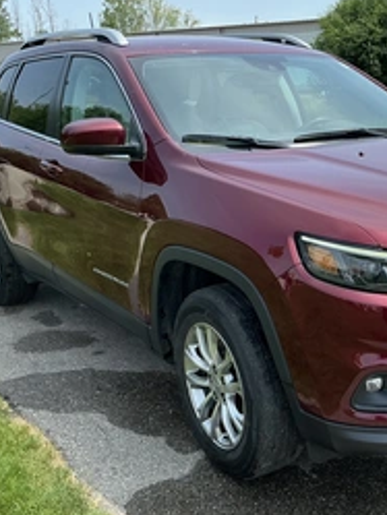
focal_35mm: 45
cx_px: 325
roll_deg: -0.2
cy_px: 273
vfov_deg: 42.0
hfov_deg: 31.2
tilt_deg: -16.3
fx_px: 670
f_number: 1.8
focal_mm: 3
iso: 25
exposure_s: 1/739
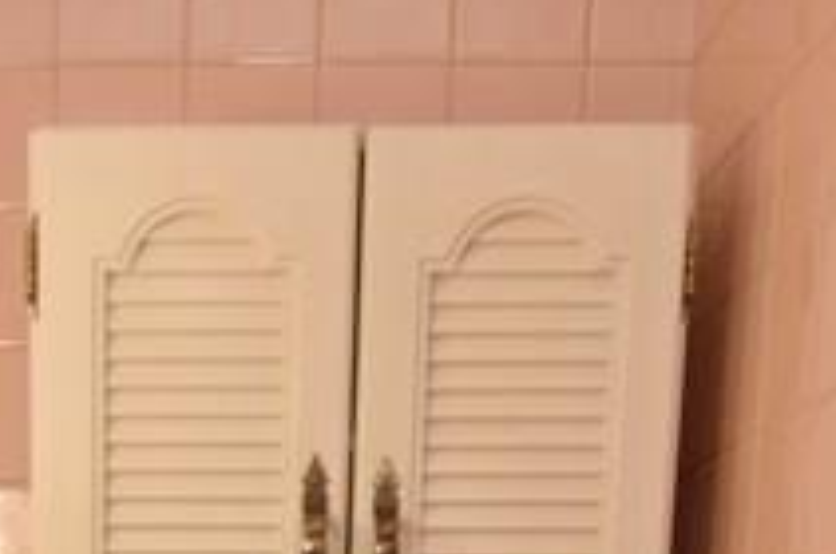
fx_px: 1693
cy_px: 1203
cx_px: 123
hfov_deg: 27.0
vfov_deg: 14.4
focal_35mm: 73
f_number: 4.5
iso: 400
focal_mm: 10
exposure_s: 1/80
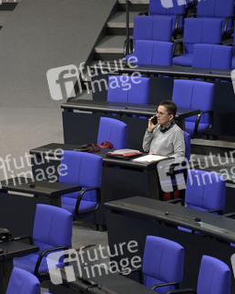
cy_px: 124
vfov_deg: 8.2
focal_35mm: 235
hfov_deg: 6.6
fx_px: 2044
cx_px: 121
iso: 8000
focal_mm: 200
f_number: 5.6
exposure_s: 1/320
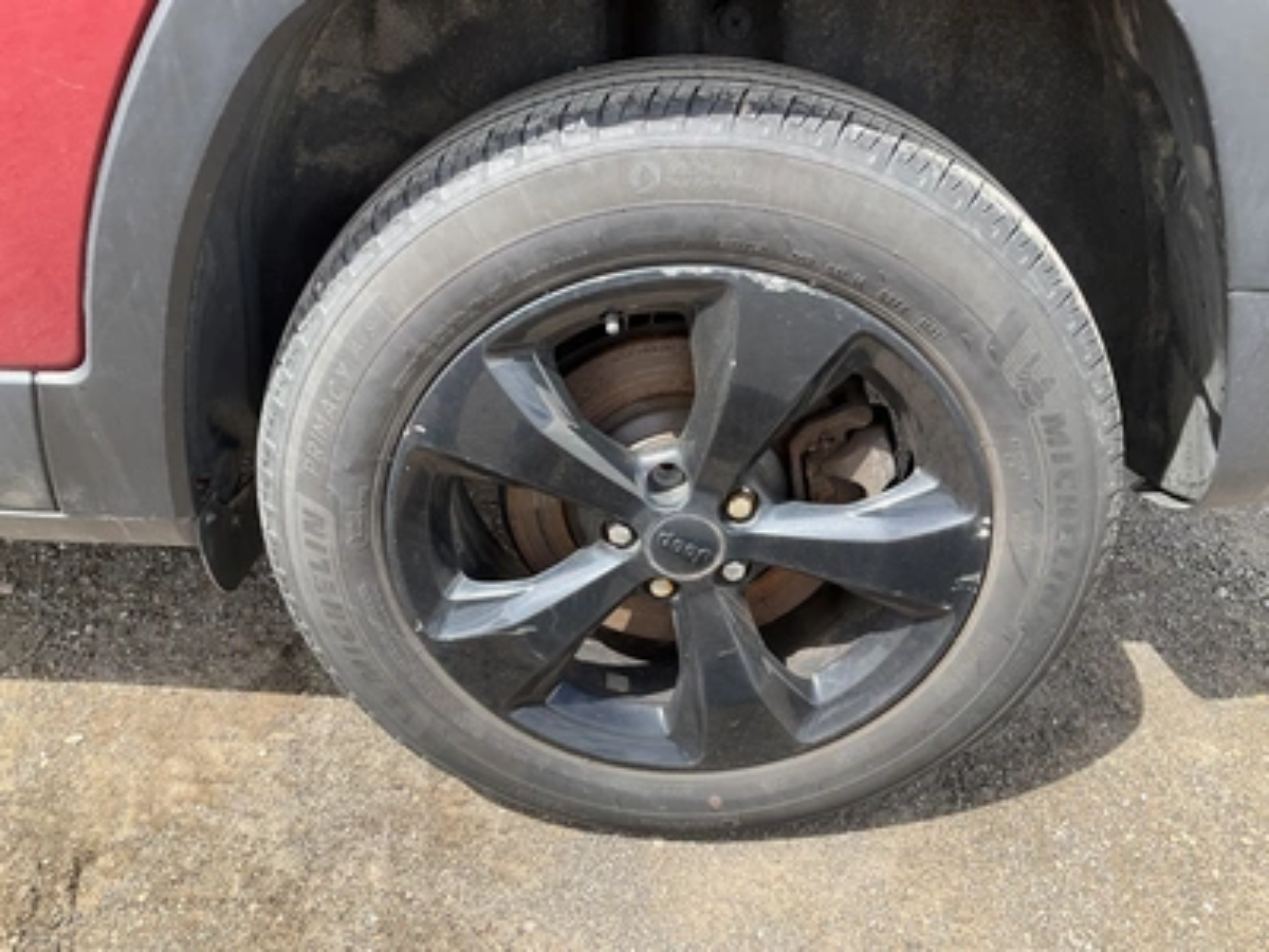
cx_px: 634
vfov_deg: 48.2
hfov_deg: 61.7
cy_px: 476
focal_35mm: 29
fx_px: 1063
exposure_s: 1/422
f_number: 1.8
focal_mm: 3
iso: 25
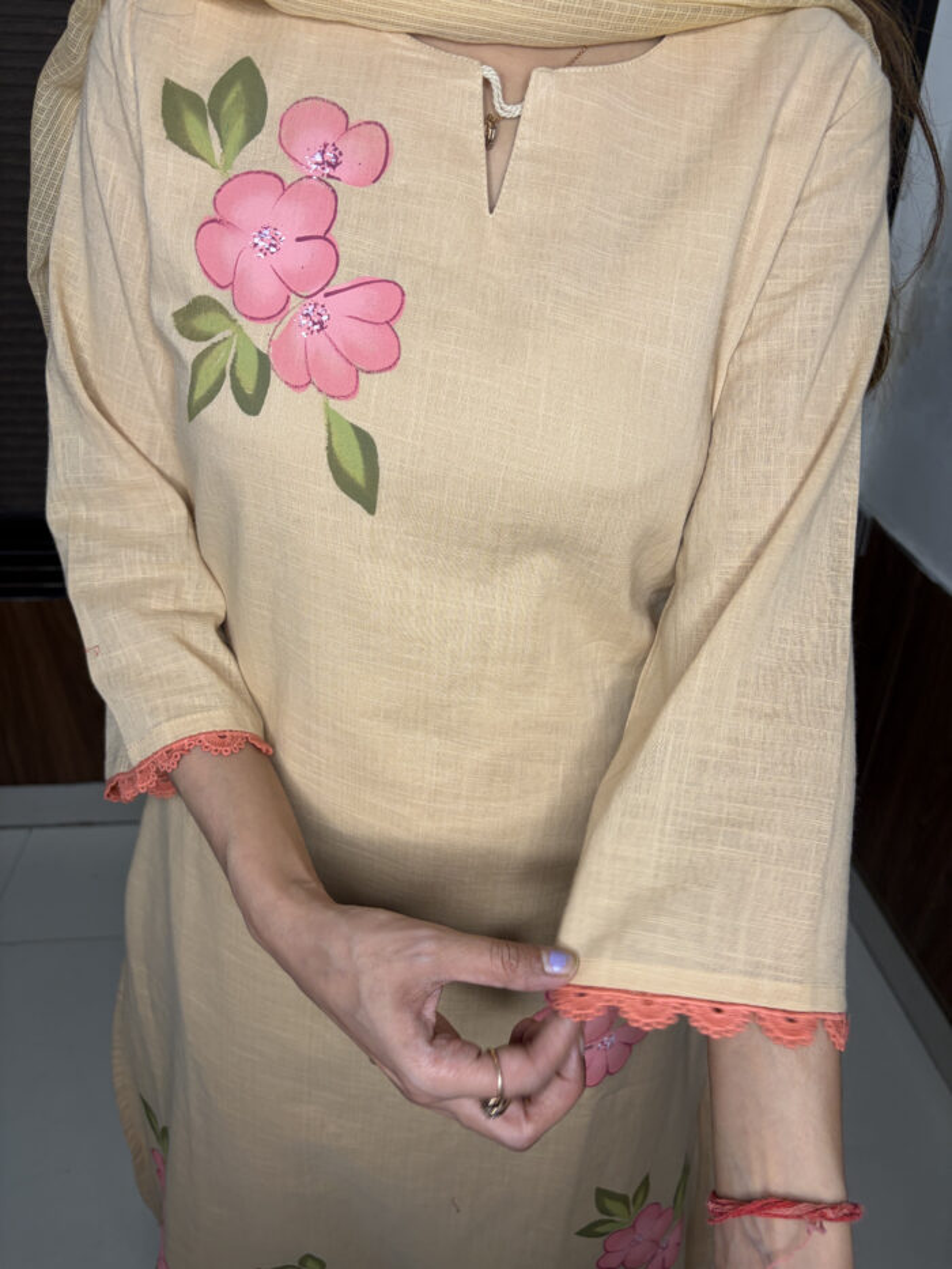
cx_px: 476
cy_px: 634
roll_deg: -2.8
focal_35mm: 26
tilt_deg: -29.0
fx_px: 953
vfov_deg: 67.3
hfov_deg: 53.1
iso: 80
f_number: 1.6
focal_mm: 5.96
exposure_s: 1/100
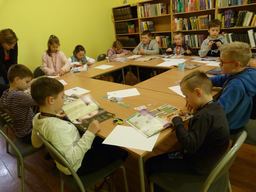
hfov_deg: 69.4
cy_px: 96
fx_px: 185
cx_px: 128
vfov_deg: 54.9
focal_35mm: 25
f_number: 2.8
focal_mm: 4.5
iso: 400
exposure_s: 1/15
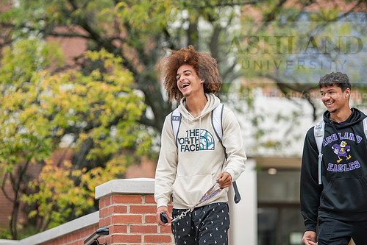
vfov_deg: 7.4
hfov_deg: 11.1
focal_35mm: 186
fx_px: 1897
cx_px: 177
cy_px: 111
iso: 100
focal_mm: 160
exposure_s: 1/500
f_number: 3.2
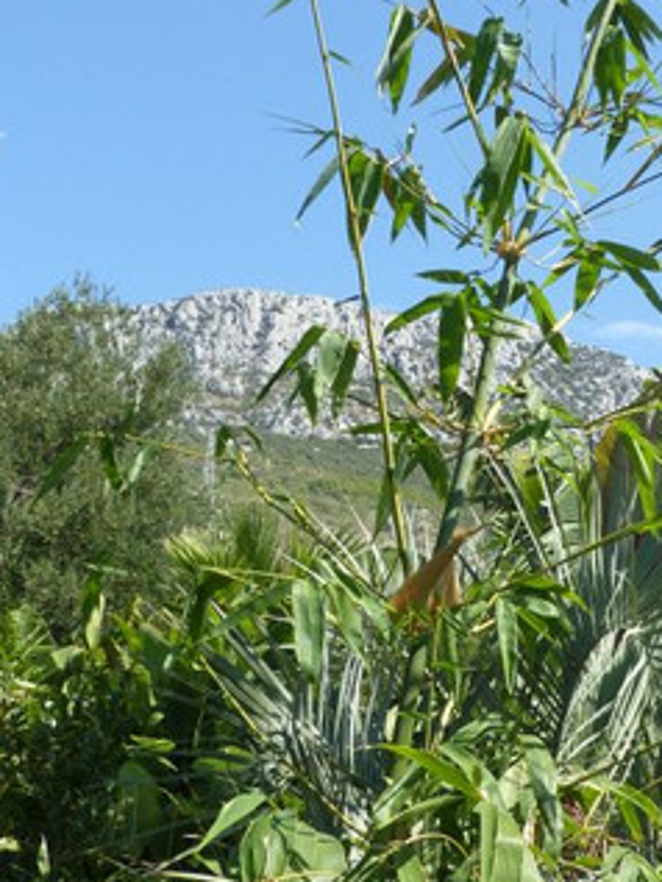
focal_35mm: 63
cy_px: 518
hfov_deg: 23.0
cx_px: 523
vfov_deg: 30.7
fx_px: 1605
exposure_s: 1/500
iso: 100
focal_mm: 4.5
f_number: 4
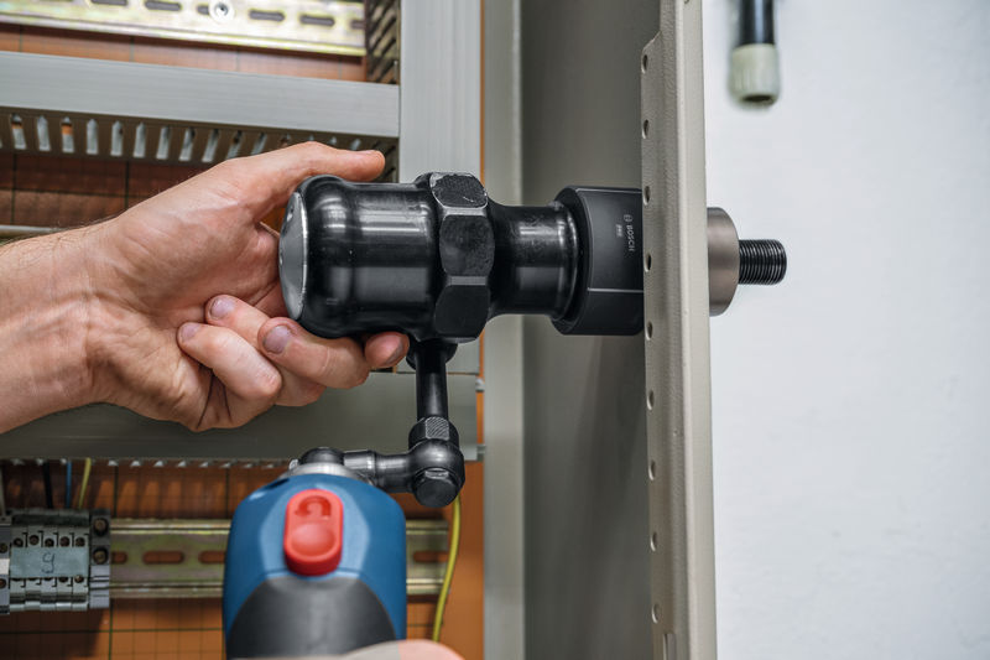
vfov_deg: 26.5
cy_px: 330
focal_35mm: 51
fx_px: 1402
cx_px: 495
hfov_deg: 38.9
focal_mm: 51
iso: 800
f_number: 5.6
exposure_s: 1/80
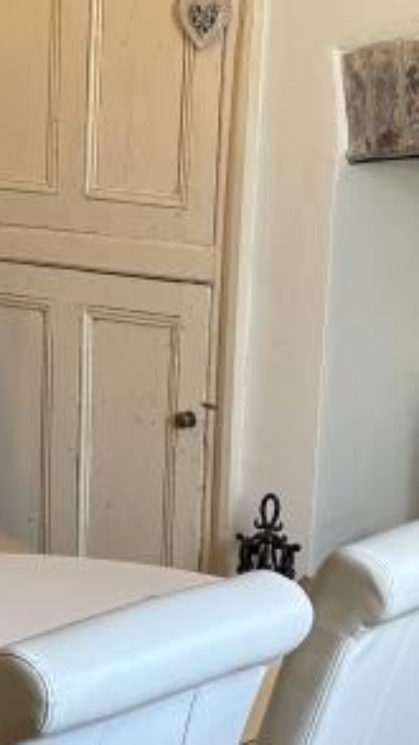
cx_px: -53
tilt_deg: -12.7
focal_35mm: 99
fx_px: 1954
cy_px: 529
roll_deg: -1.9
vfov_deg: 21.4
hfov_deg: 12.0
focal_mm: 5.96
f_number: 1.6
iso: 125
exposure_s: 1/81
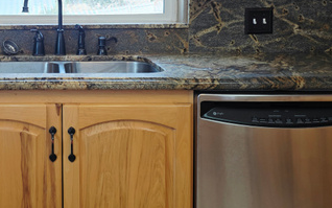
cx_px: 43
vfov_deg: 25.7
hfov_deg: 38.6
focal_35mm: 49
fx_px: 444
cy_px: 27
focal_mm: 6.25
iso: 16
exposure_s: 1/120
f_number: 1.7
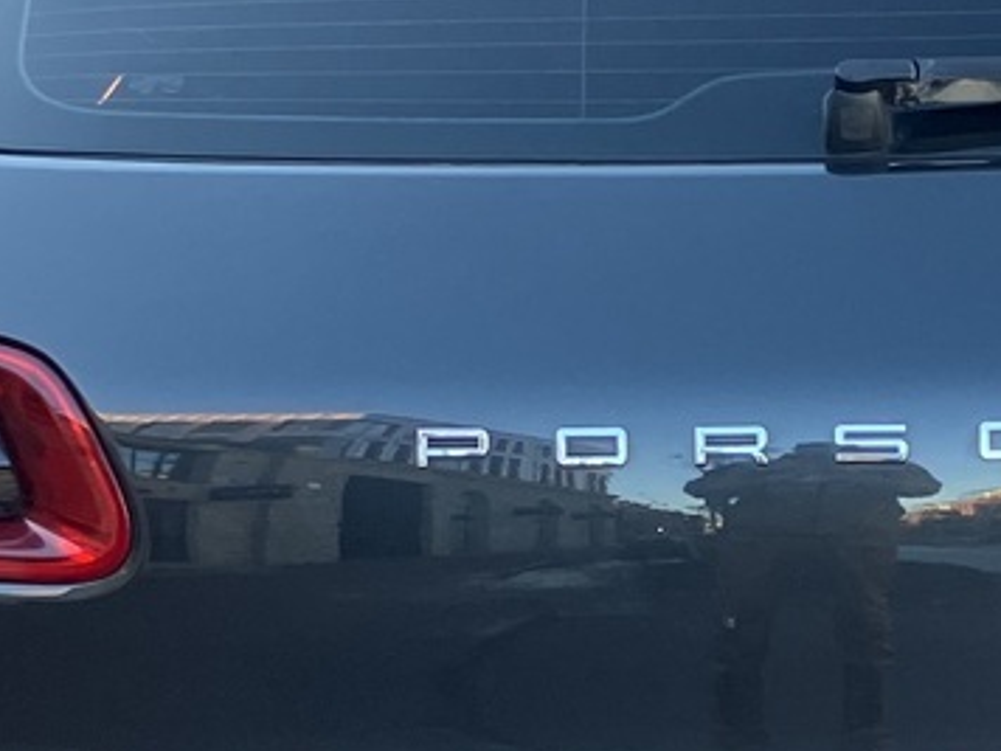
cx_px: 832
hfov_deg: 15.5
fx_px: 3644
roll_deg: +2.6
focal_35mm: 126
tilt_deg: -11.6
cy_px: 678
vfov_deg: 11.7
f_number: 1.8
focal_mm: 3.99
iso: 80
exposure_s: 1/104
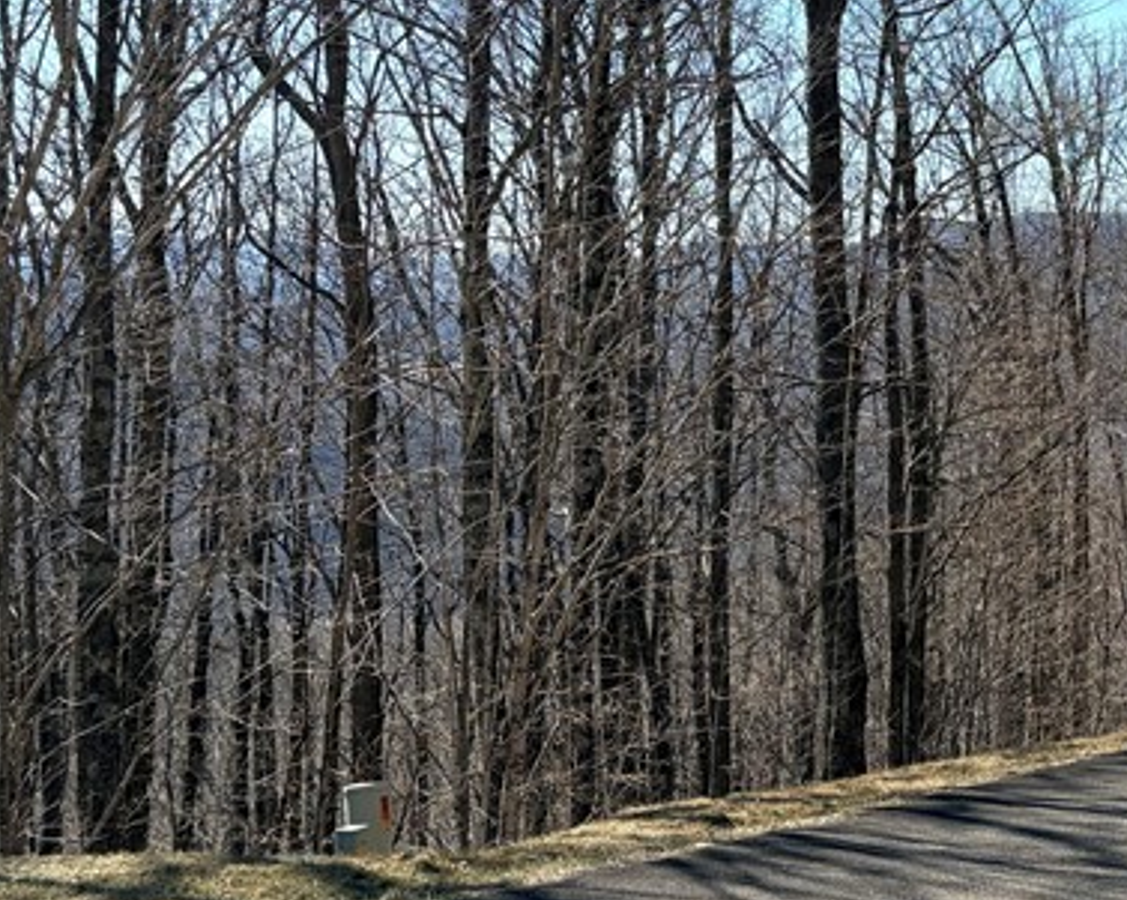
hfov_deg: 25.9
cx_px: 1169
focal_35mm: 69
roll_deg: -0.5
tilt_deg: +2.4
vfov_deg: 21.9
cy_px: 206
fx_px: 2300
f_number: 1.6
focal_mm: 5.96
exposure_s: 1/3125
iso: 50
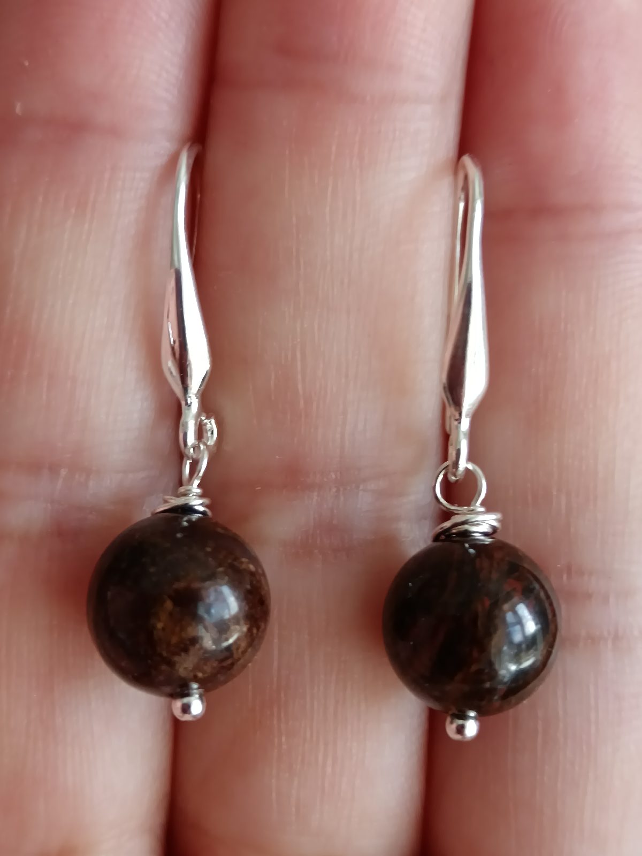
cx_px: 321
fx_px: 1335
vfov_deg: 35.5
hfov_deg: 27.0
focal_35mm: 54
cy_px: 428
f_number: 1.9
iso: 157
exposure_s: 1/100
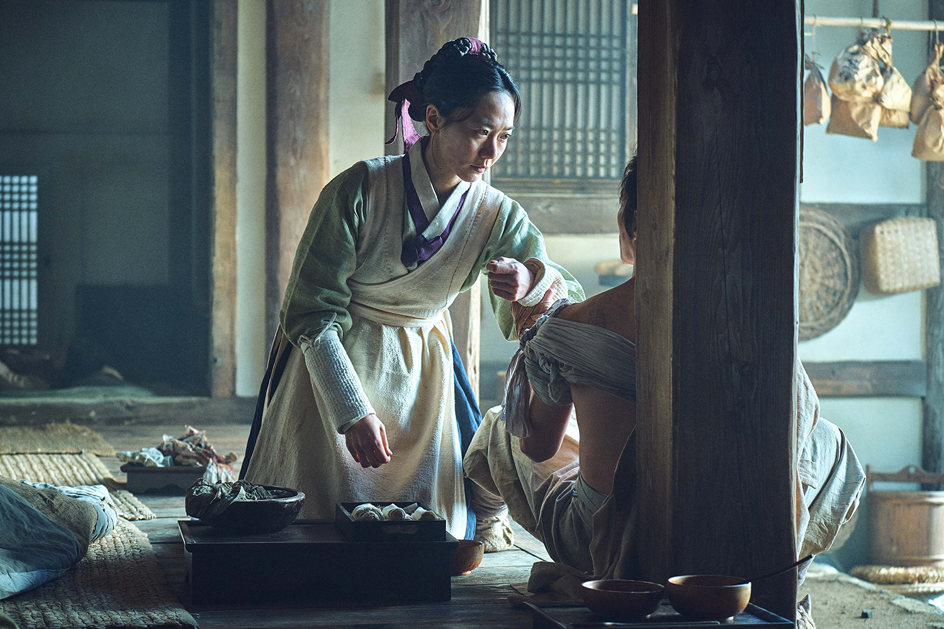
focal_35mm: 84
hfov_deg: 24.2
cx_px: 472
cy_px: 314
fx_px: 2202
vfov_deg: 16.3
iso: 320
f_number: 2.8
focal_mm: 56.3
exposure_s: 1/400
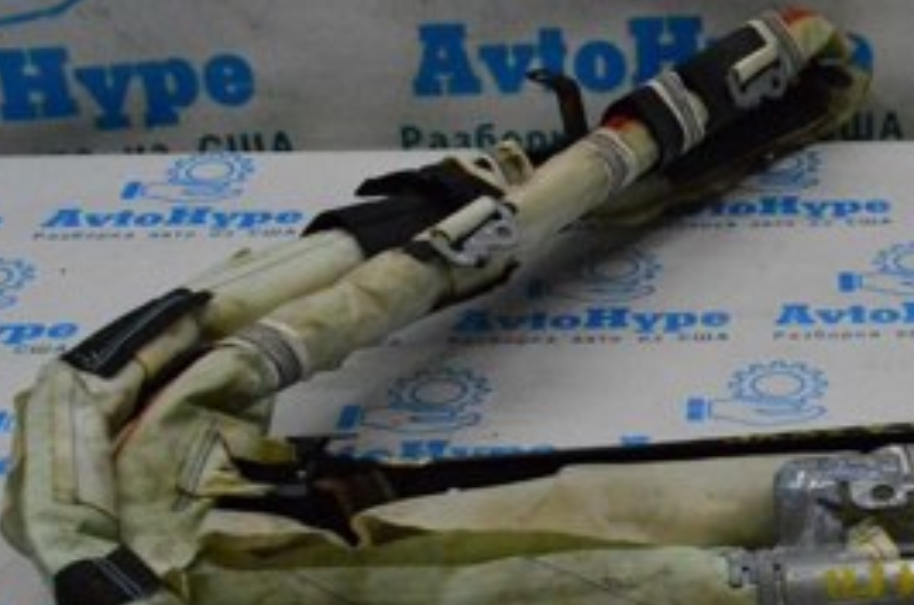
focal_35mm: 94
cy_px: 421
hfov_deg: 20.7
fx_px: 2381
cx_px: 993
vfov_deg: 14.4
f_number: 10
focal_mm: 26
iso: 6400
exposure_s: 1/400
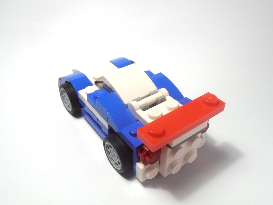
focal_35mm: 37
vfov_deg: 38.7
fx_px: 292
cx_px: 136
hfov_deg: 50.1
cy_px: 102
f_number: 3.9
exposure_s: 1/60
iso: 80
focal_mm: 6.61
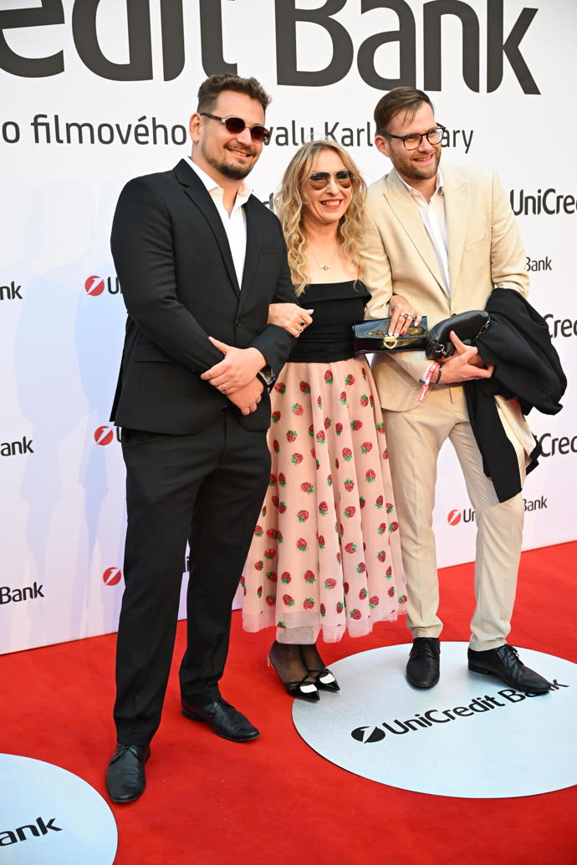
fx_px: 1058
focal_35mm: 44
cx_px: 288
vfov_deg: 44.5
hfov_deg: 30.5
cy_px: 432
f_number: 2.8
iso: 1250
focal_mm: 44
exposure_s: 1/640
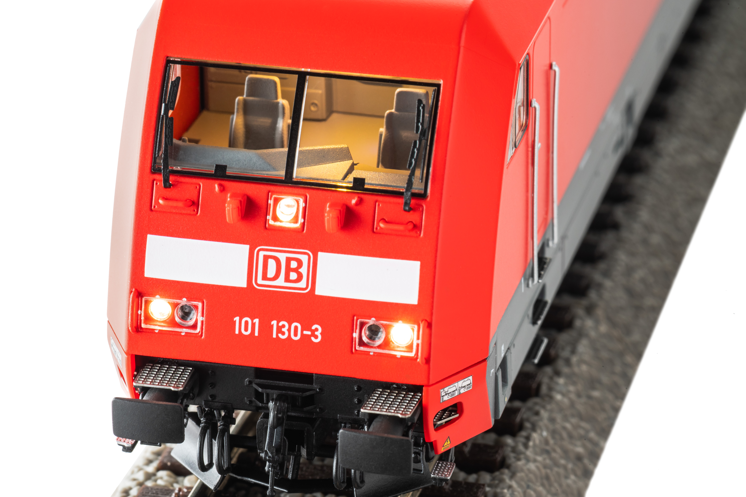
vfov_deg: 13.0
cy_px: 248
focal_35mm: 105
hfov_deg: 19.5
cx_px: 373
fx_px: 2176
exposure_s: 6
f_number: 29
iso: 320
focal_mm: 105
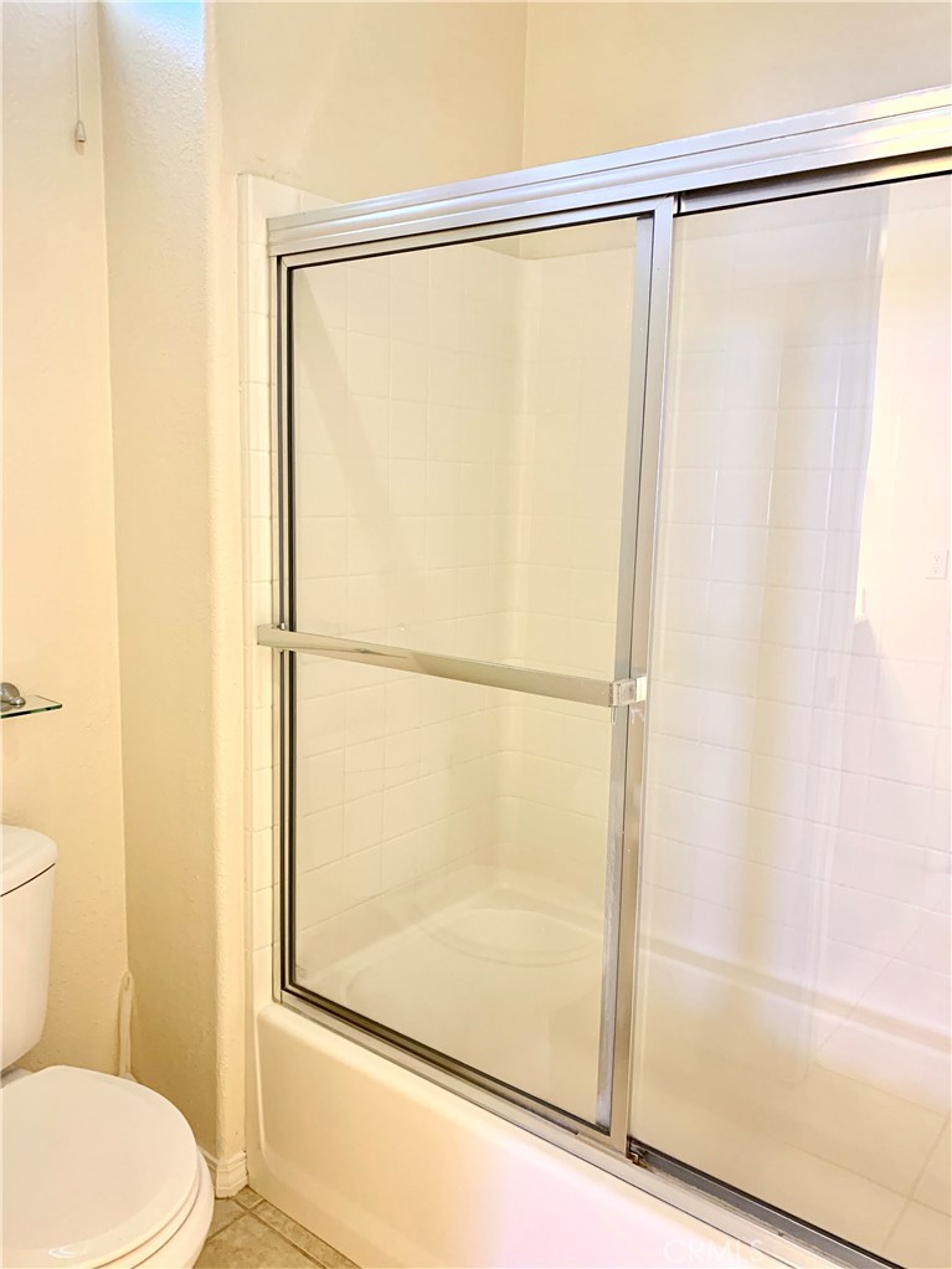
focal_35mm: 26
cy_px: 634
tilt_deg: -8.7
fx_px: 953
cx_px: 476
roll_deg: -3.0
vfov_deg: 67.3
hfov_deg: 53.1
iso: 160
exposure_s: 1/60
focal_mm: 4.25
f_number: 1.8
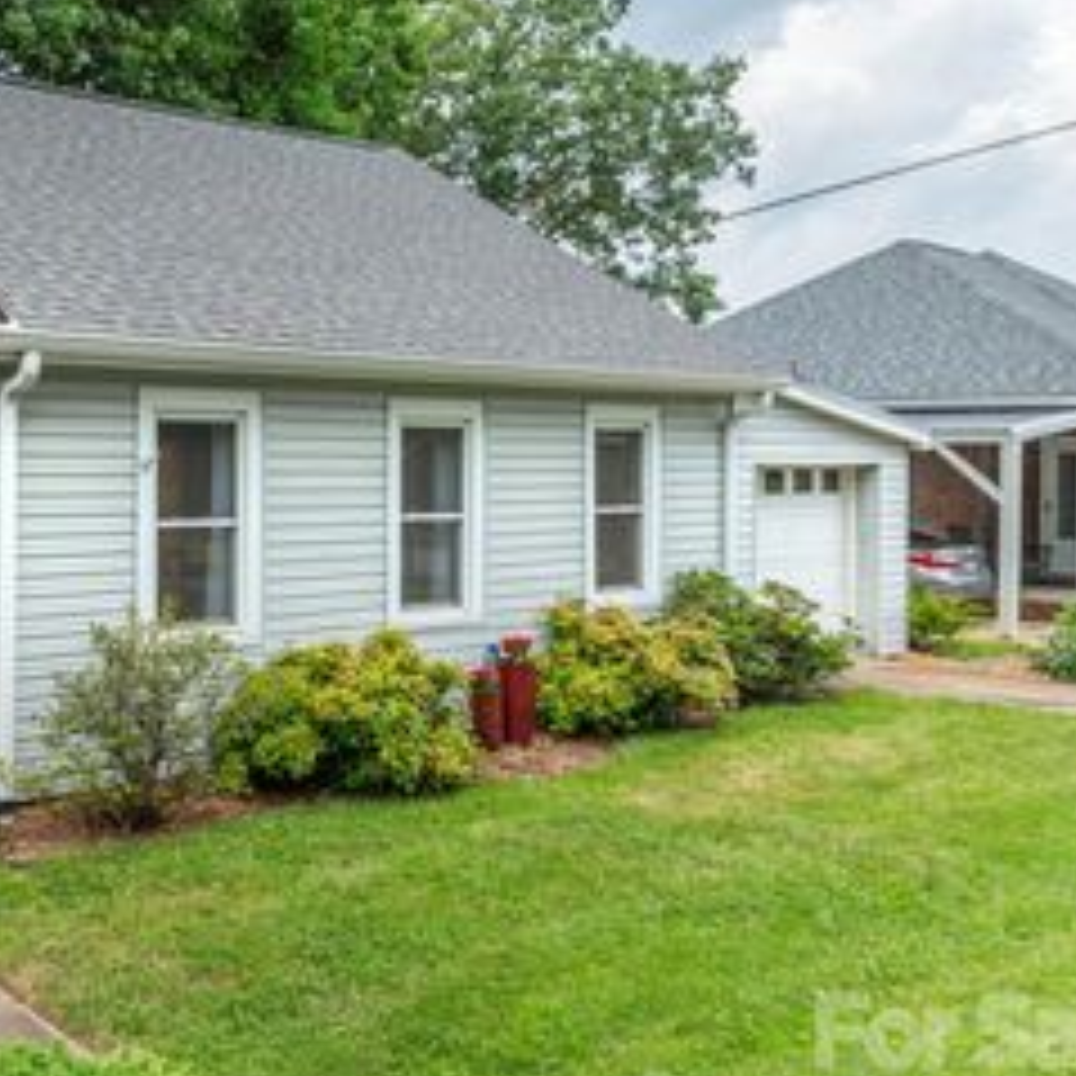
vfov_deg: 50.9
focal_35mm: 32
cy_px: 457
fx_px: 1125
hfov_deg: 44.7
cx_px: 41
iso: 320
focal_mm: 18
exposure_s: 1/1250
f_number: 8
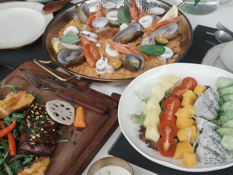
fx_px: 390
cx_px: 117
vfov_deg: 24.9
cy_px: 41
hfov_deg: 33.2
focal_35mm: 58
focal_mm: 26
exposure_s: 1/250
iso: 200
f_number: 4
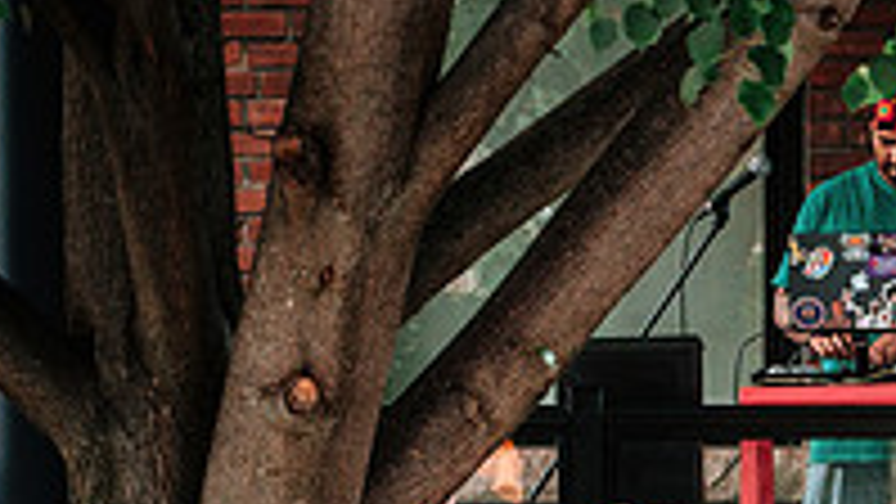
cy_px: 790
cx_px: 909
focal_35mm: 301
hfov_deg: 7.1
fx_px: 7152
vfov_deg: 4.0
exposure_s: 1/200
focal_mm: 63.4
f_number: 2.8
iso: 800
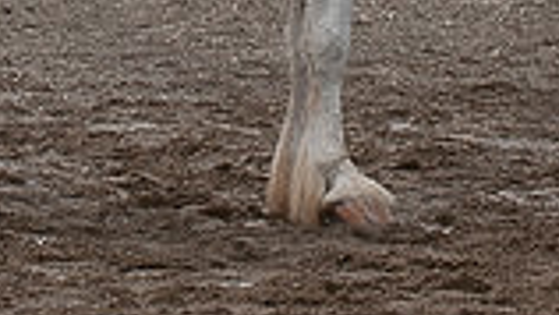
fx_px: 5946
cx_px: 223
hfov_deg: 5.4
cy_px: -204
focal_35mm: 401
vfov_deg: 3.0
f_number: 5.6
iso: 640
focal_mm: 120
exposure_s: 1/1250
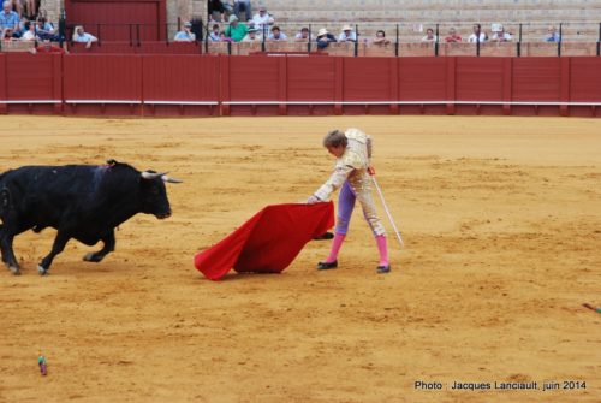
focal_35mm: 138
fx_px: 2307
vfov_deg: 10.0
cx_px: 300
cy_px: 202
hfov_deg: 14.8
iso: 400
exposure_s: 1/200
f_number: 5
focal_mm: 92
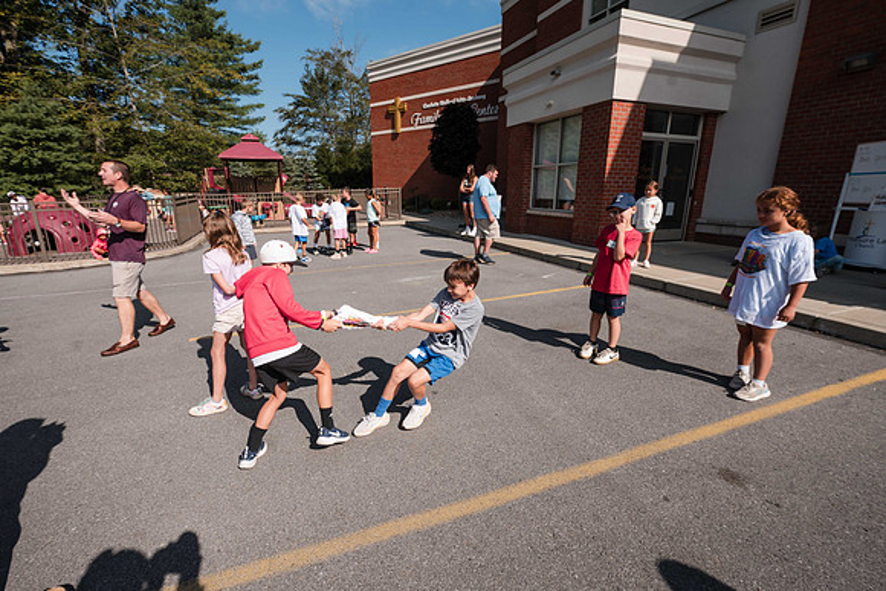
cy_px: 296
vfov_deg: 73.3
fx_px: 397
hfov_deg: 96.3
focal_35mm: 16
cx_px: 443
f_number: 7.1
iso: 100
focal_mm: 14
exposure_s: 1/400
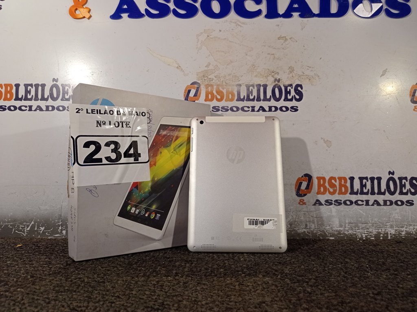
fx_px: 337
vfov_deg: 49.7
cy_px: 156
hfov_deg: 63.5
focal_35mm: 28
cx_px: 208
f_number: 1.79
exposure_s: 1/120
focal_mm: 4.7
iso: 105
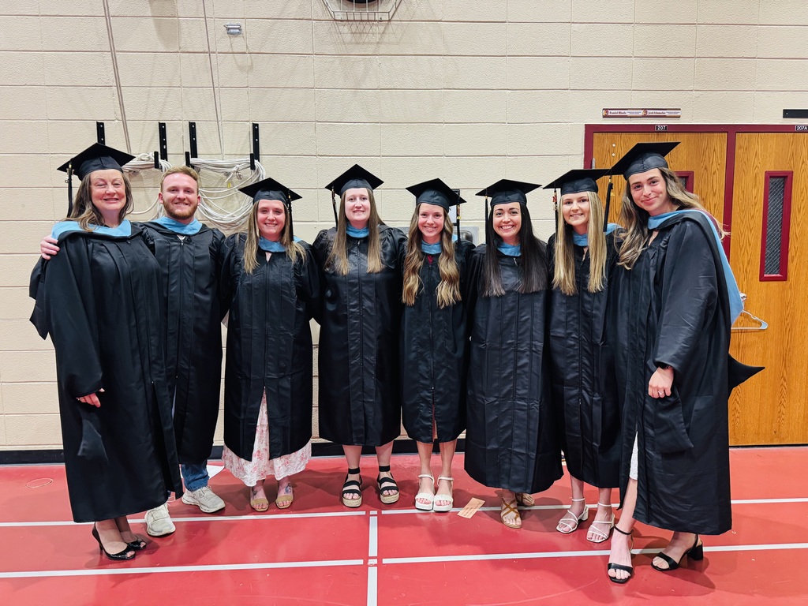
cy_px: 303
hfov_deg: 71.6
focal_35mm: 24
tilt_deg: -6.6
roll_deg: +0.5
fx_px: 560
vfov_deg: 56.8
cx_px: 404
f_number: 1.78
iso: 320
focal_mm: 6.76
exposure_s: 1/60
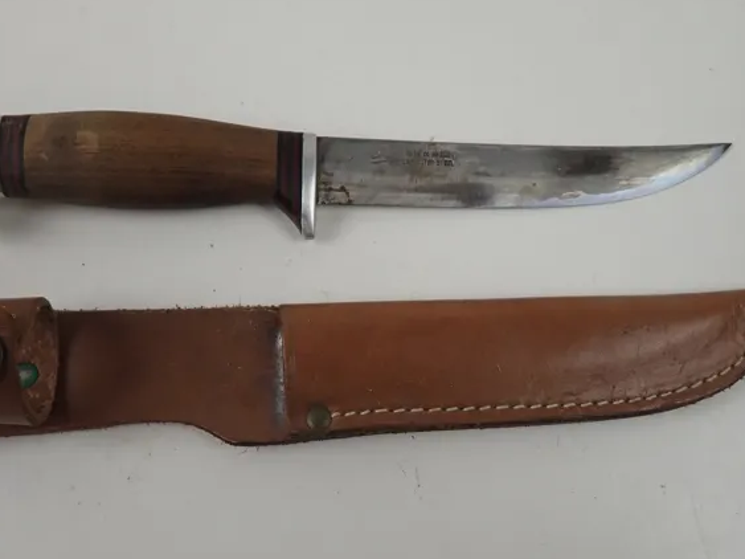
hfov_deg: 65.2
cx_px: 344
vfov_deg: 51.2
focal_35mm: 27
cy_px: 314
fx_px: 581
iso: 100
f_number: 2
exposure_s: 1/125
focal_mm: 3.33
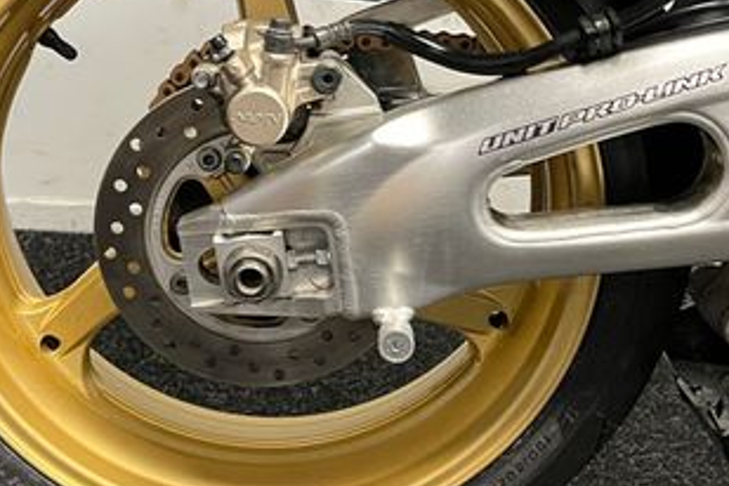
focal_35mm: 56
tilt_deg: -21.4
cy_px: 193
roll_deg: -4.4
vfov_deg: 24.1
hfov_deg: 35.6
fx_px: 1134
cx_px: 389
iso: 320
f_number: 1.6
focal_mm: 5.1
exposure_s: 1/50
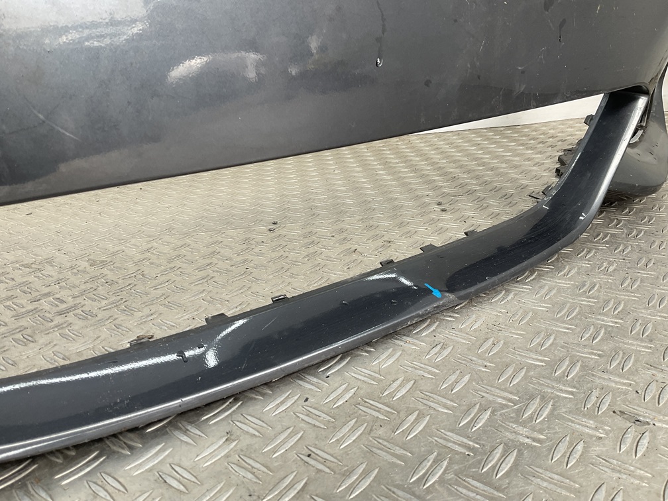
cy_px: 250
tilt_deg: -23.2
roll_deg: +2.9
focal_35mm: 29
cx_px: 334
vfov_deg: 48.2
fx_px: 560
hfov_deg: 61.7
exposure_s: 1/120
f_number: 1.8
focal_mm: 3
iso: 25
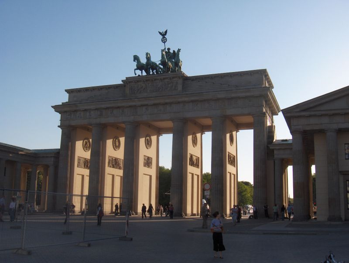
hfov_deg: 47.8
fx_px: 394
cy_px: 132
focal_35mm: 39
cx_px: 174
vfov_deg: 36.9
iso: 100
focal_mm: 8
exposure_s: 1/671
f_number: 4.8
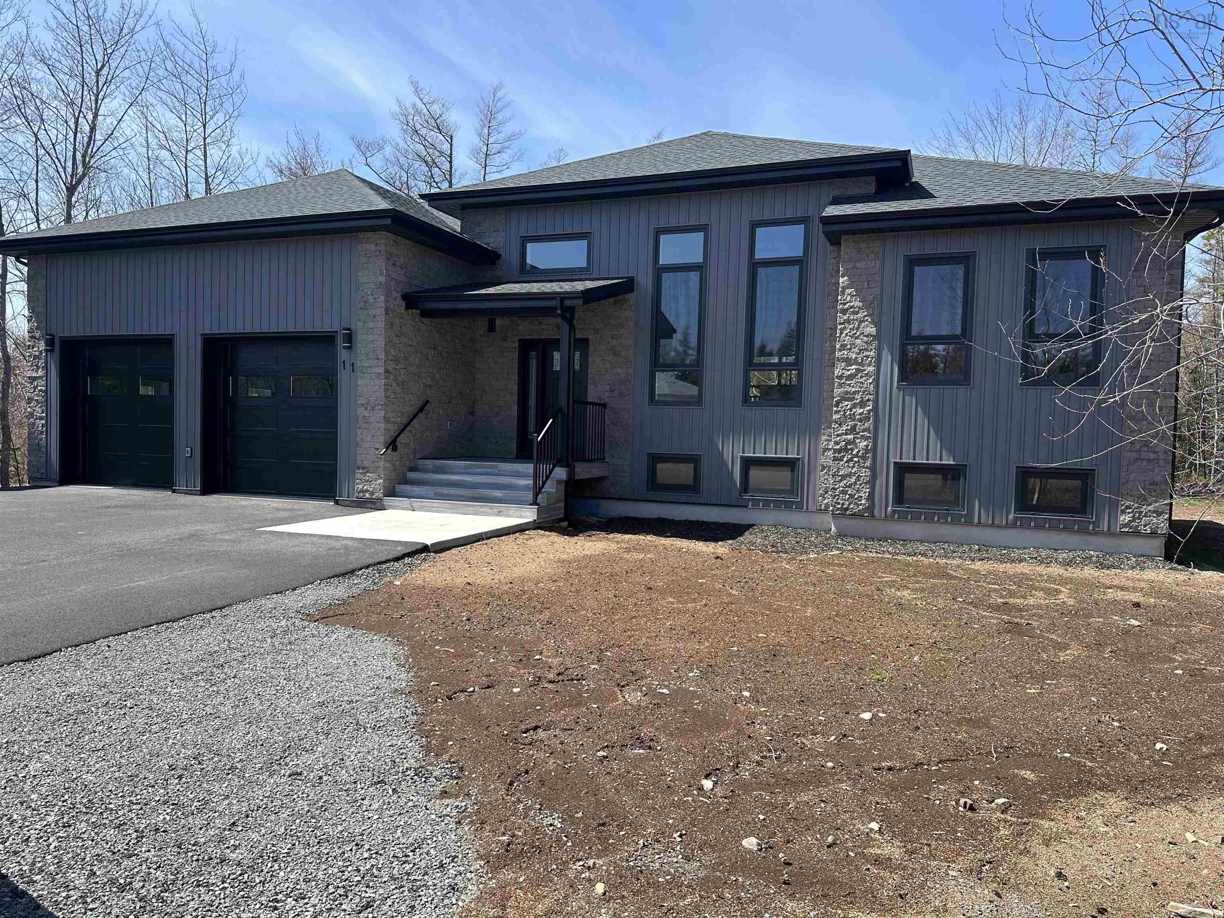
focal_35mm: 24
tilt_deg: -2.6
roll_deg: -1.6
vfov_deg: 56.8
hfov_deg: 71.6
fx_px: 849
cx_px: 612
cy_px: 459
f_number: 1.78
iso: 80
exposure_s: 1/2252
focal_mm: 6.86
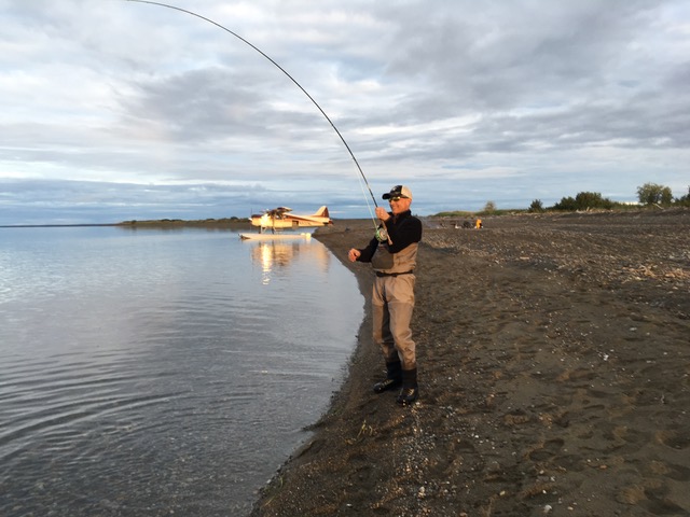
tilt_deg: -5.3
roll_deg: +0.1
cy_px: 258
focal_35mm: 29
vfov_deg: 48.2
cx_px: 345
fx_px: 578
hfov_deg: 61.7
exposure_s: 1/120
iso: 32
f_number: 2.2
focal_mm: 4.15
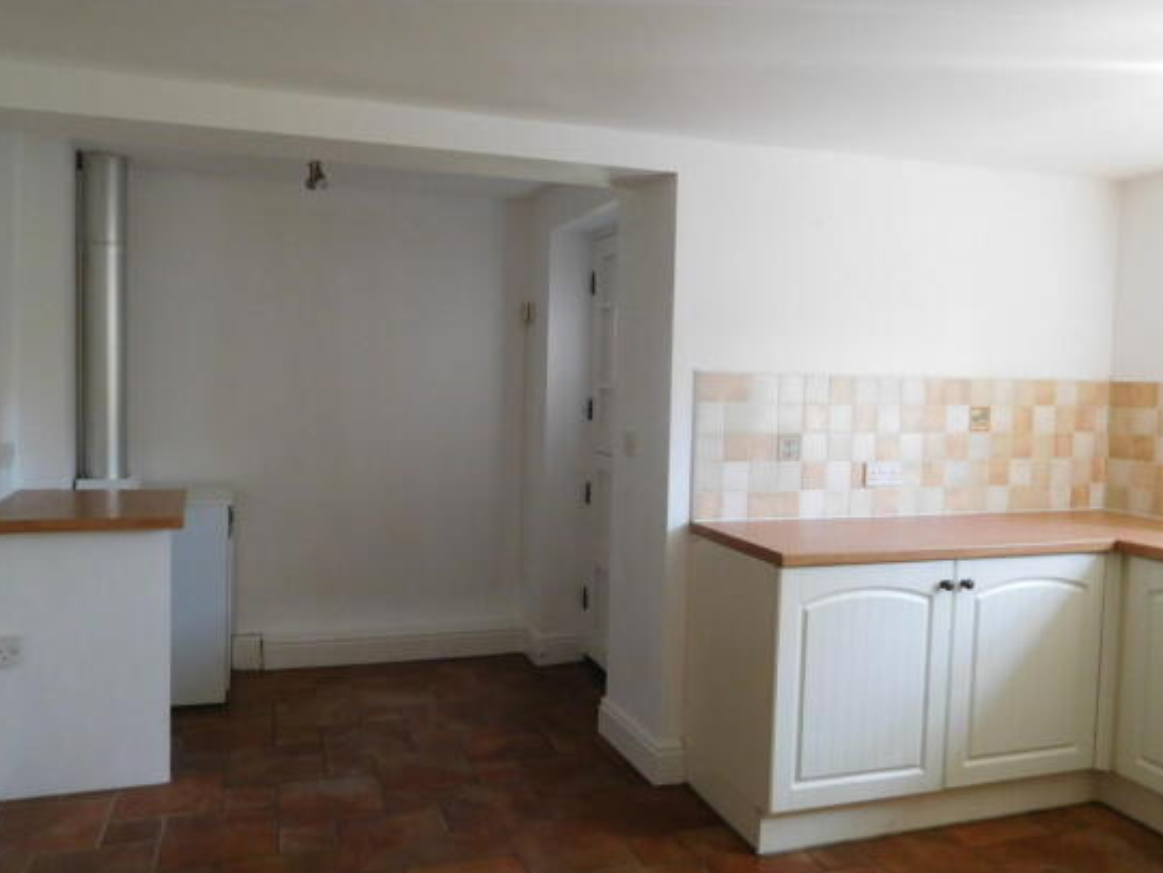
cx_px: 565
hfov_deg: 65.3
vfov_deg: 51.4
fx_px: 907
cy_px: 428
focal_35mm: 27
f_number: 3.4
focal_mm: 4.5
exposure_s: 1/30
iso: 400
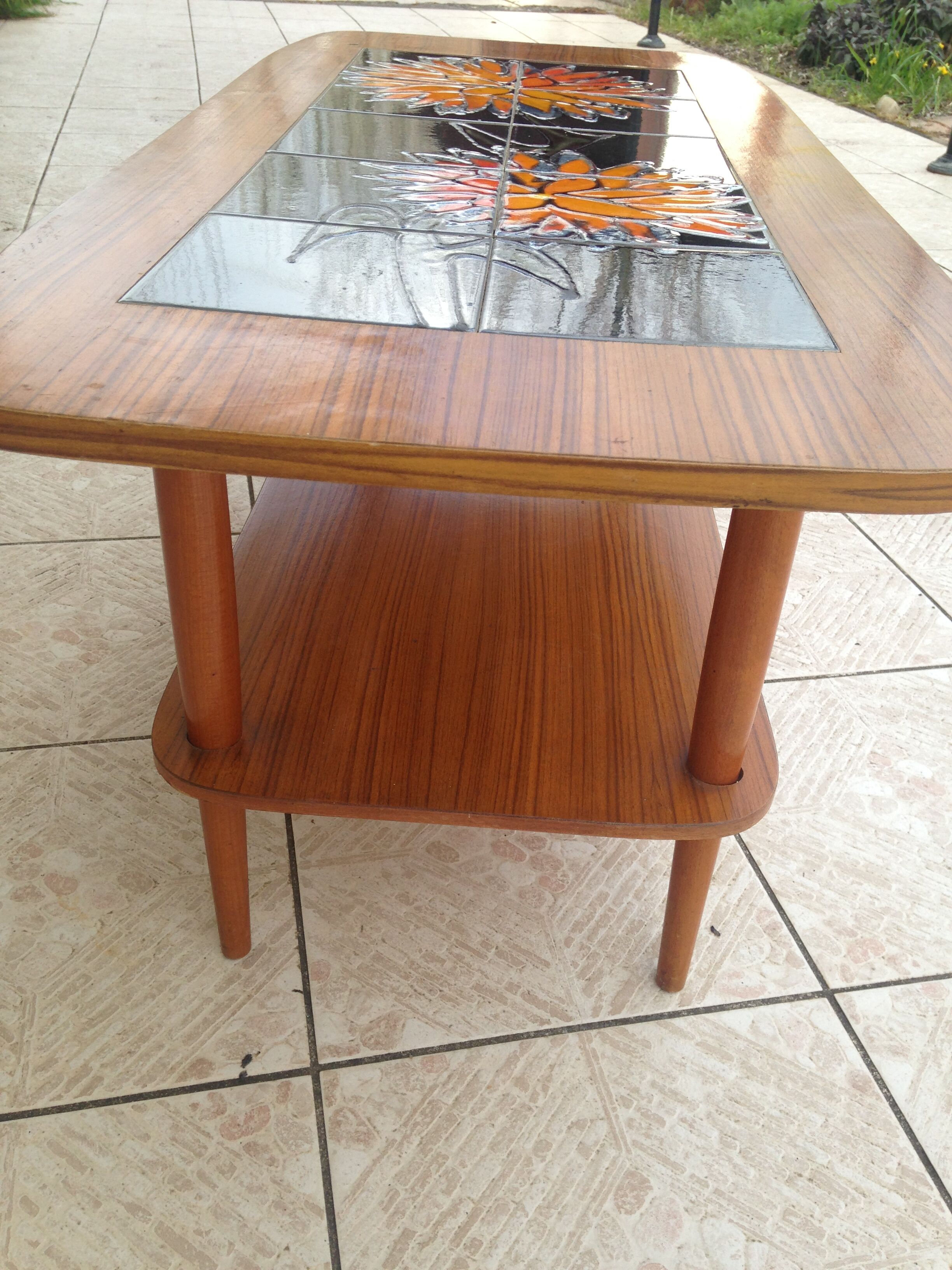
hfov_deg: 42.9
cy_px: 635
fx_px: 1210
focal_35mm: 33
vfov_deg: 55.4
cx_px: 476
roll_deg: -1.4
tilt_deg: -33.6
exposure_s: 1/433
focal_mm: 4.12
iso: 50
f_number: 2.4
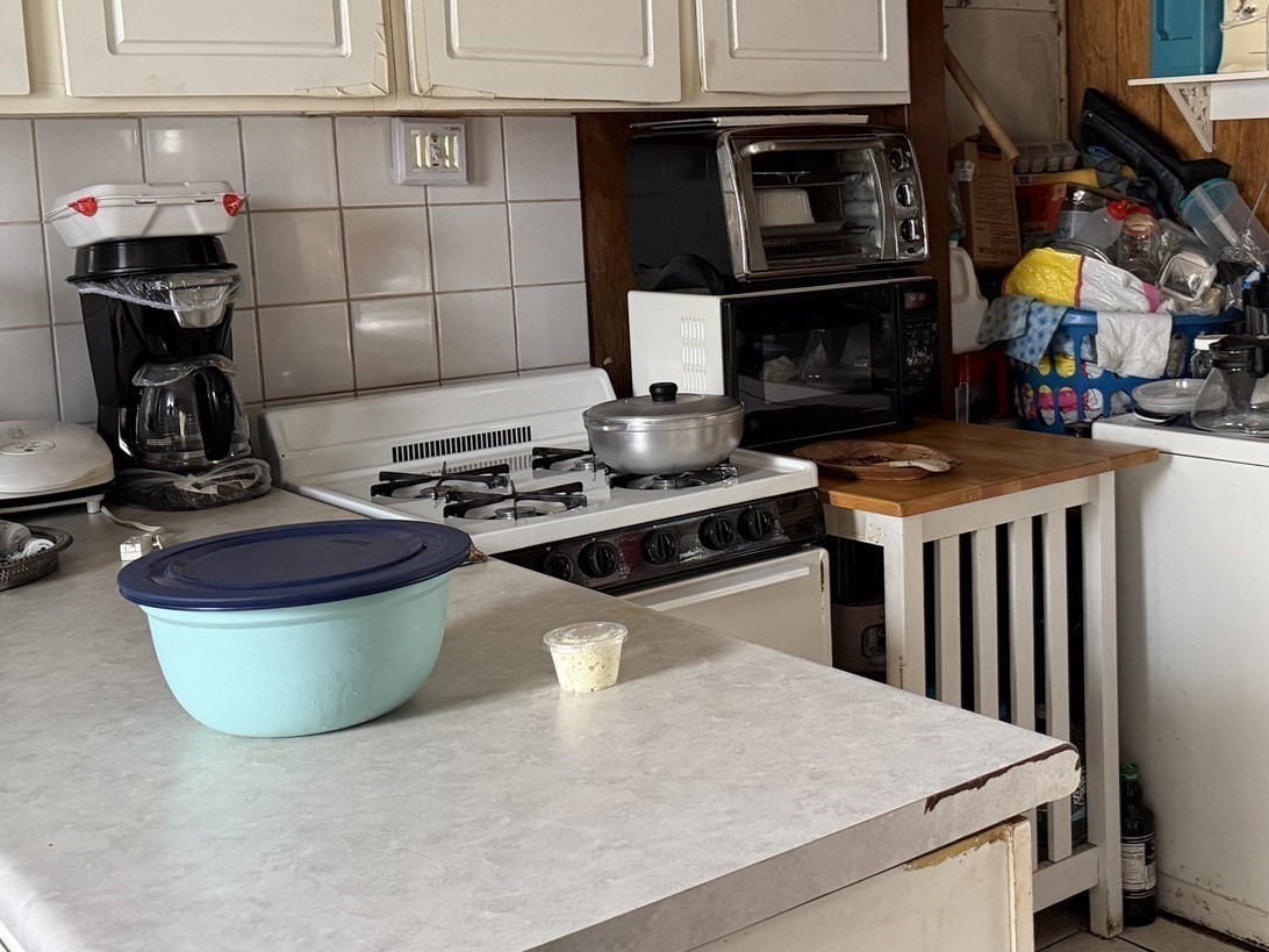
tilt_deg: -8.5
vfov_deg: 32.1
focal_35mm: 45
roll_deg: +3.0
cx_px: 856
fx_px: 1650
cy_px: 366
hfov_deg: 41.5
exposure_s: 1/60
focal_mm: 6.76
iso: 400
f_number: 1.78
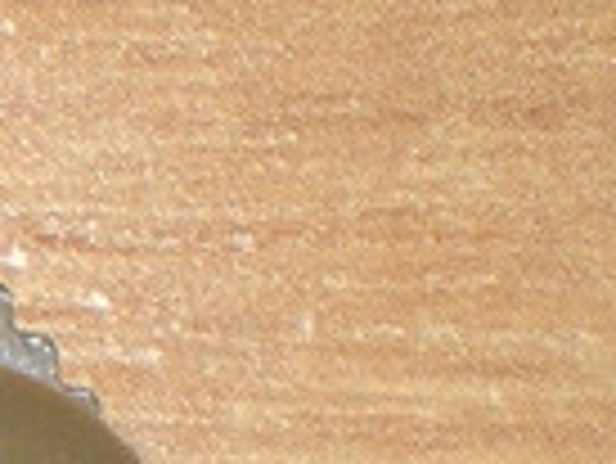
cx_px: -1441
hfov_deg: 6.0
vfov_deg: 4.8
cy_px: 1401
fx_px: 5254
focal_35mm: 295
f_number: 4.4
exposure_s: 1/60
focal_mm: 6.3
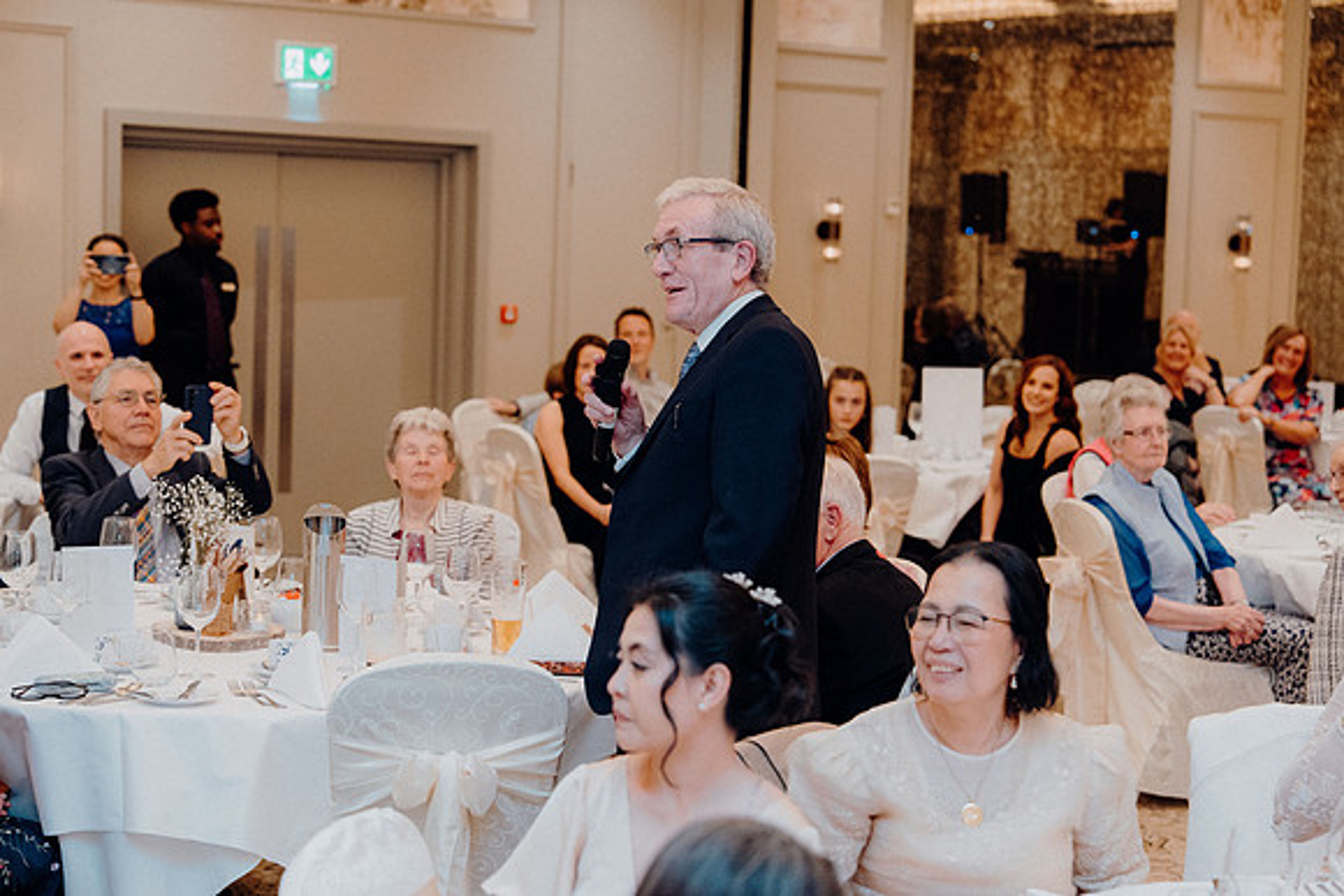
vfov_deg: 19.5
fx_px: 2614
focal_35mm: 70
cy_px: 448
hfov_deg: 28.8
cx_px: 672
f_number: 3.5
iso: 3200
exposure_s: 1/160
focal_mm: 70
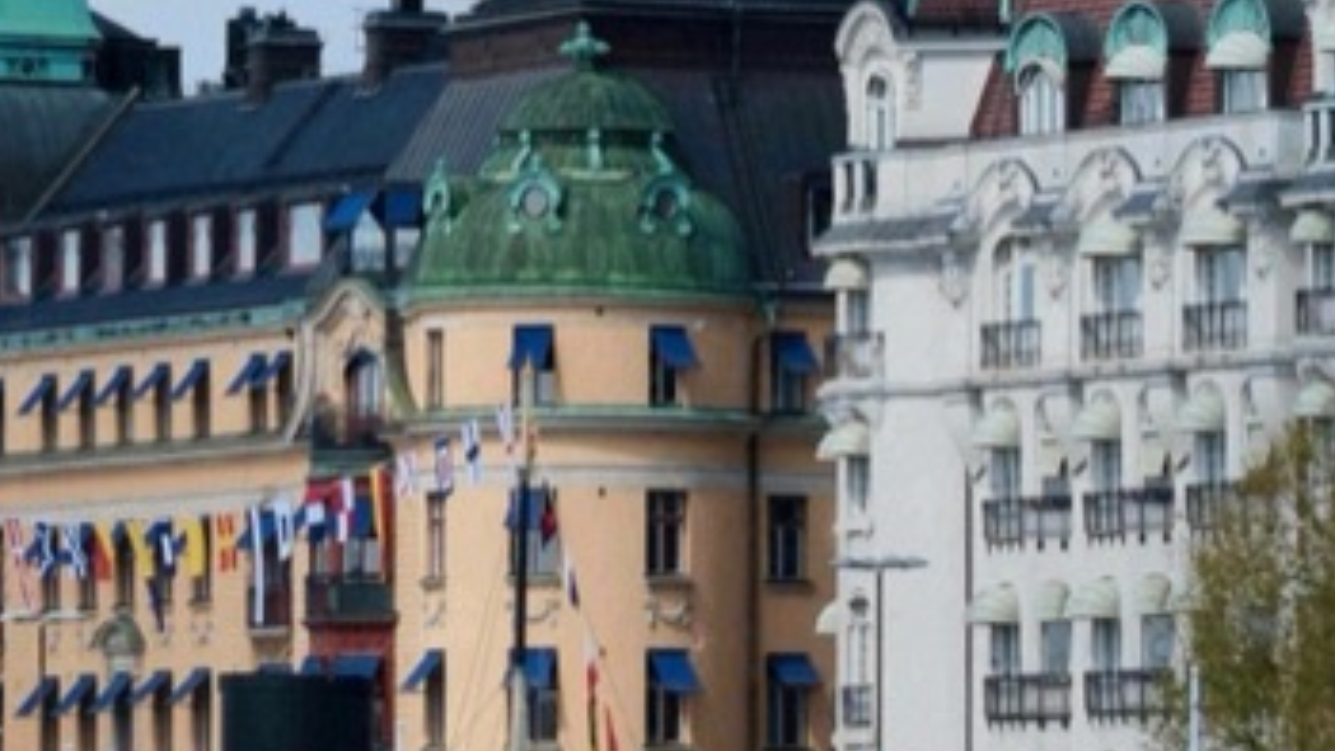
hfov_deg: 5.7
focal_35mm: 377
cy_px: 316
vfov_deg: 3.2
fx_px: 13347
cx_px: 42
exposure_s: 1/450
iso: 125
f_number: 6.4
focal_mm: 70
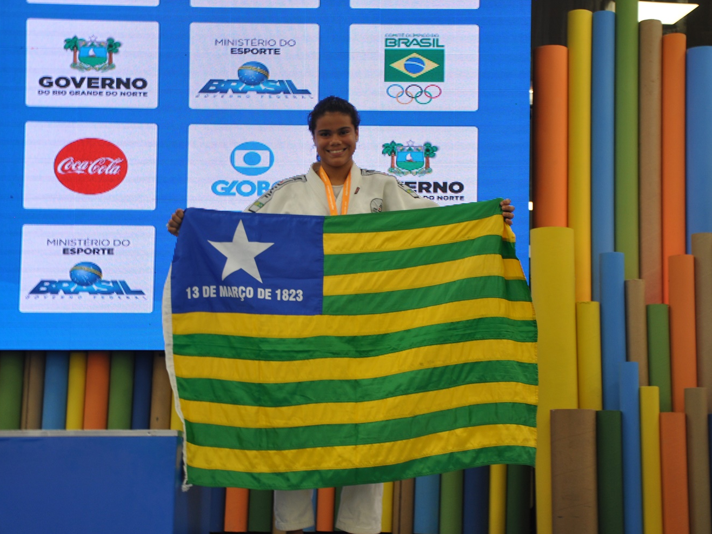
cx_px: 374
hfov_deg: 23.8
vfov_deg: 18.0
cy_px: 269
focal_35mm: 82
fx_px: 1687
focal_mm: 50
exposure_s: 1/25
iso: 400
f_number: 5
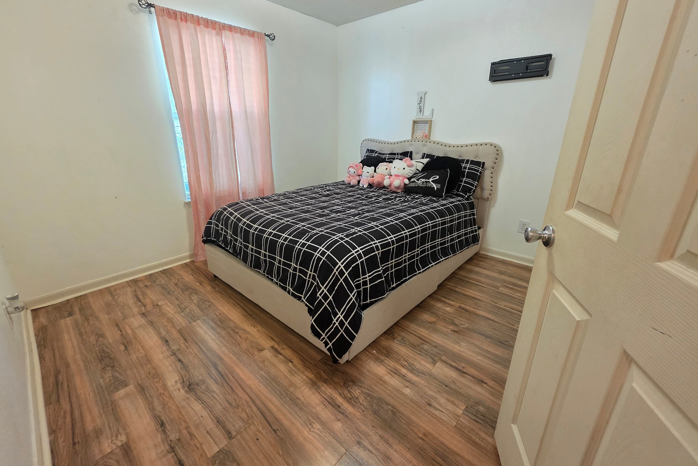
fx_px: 271
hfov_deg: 104.2
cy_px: 222
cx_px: 342
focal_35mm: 14
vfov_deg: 81.2
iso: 500
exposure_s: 1/60
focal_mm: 2.2
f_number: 1.9
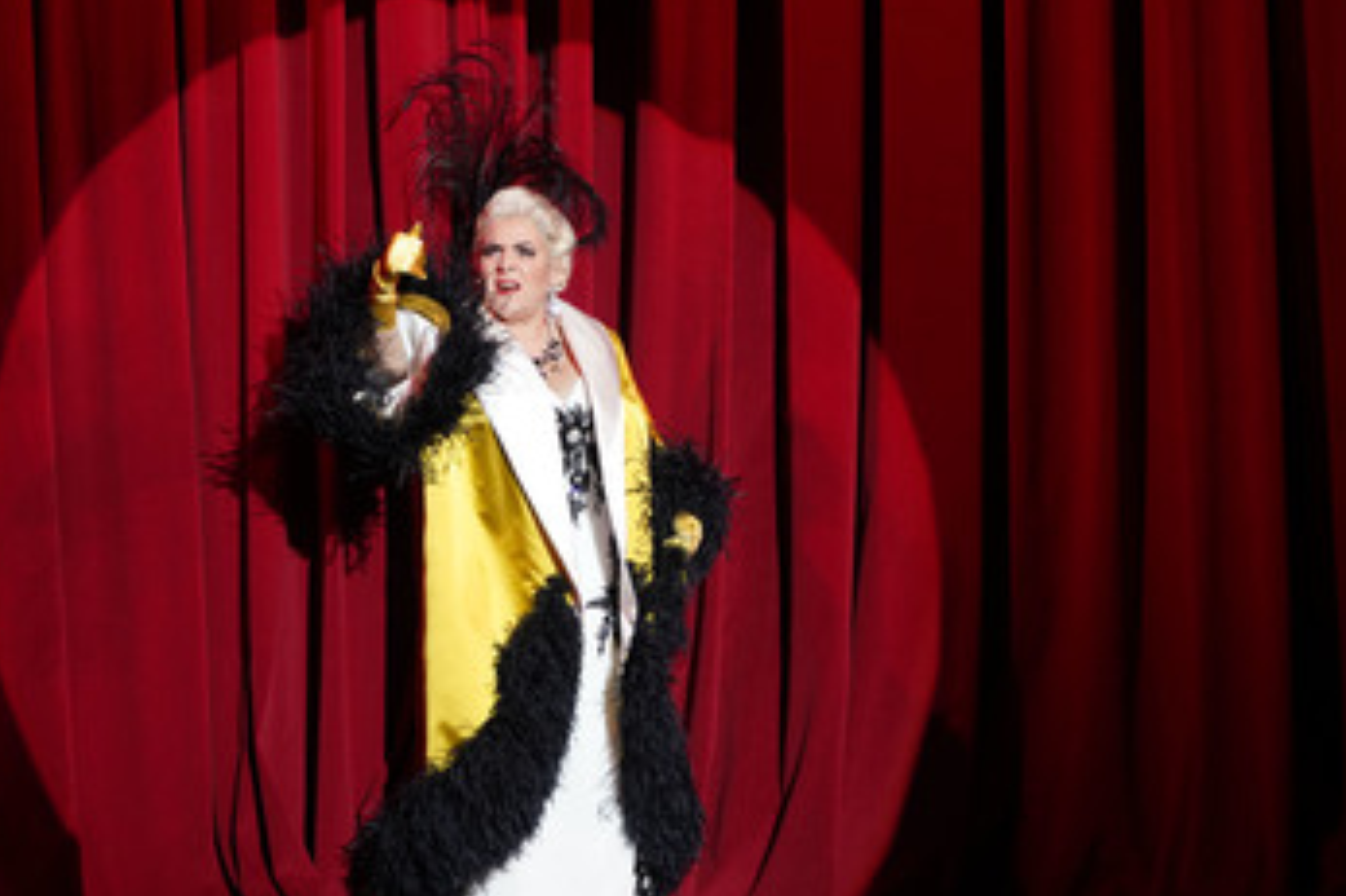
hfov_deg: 11.0
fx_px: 6988
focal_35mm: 187
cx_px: 506
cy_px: 559
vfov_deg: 7.3
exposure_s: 1/250
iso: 2500
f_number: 5.6
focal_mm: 144
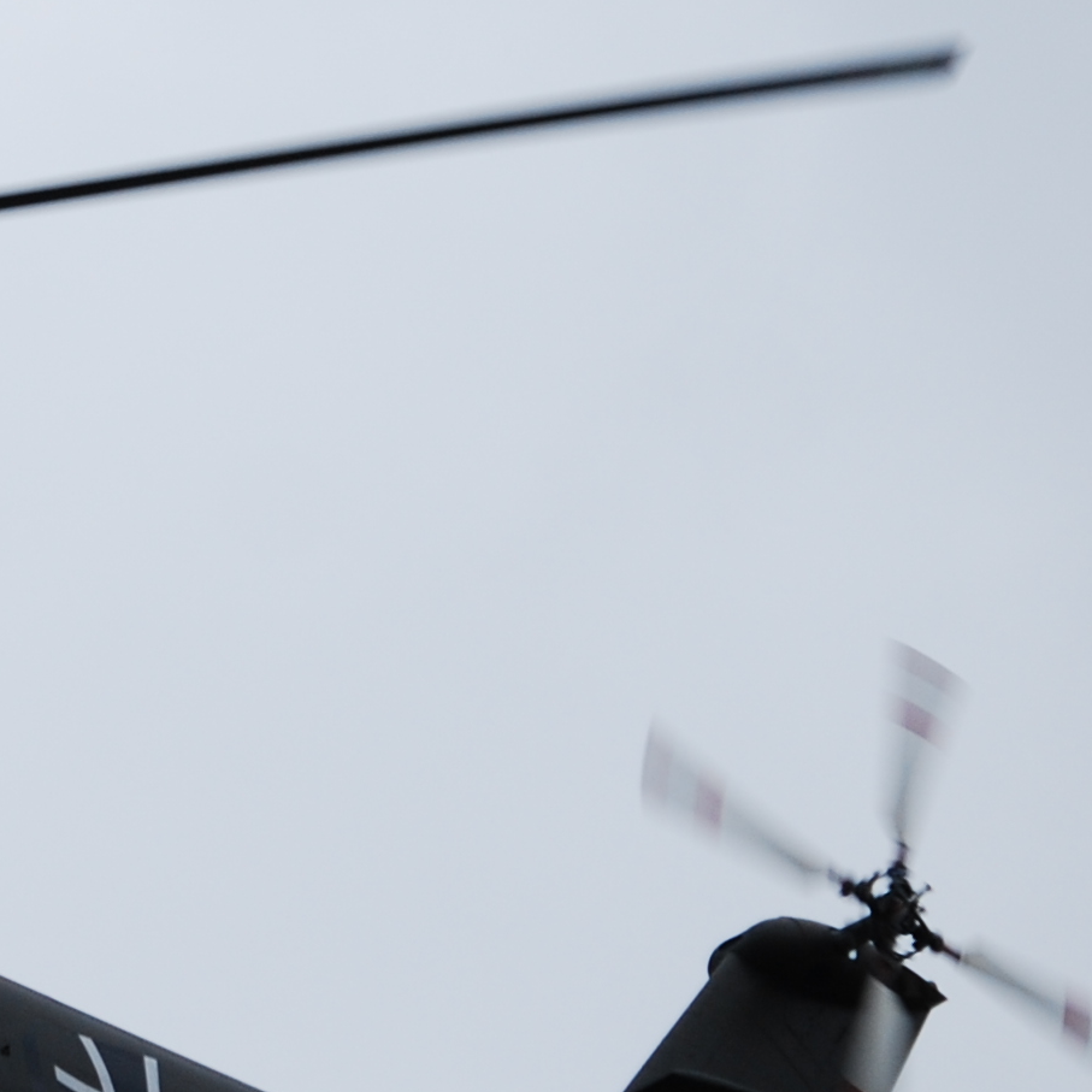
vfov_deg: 3.2
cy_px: 809
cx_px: -777
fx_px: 19451
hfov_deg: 3.2
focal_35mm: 545
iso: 180
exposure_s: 1/500
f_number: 5.6
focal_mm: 100
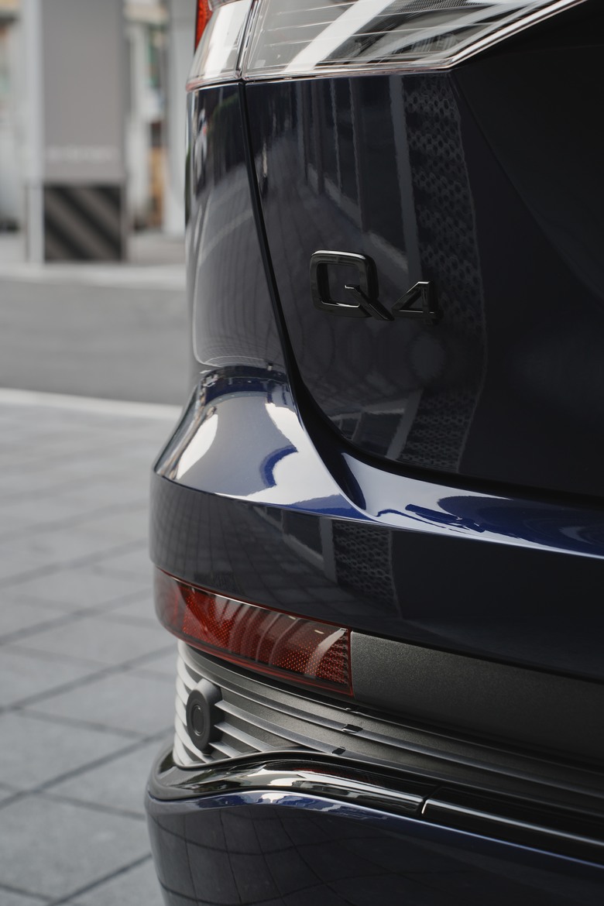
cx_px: 302
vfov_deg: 27.0
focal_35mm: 75
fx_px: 1887
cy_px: 453
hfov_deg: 18.2
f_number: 8
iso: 100
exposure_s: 1/25
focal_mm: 75
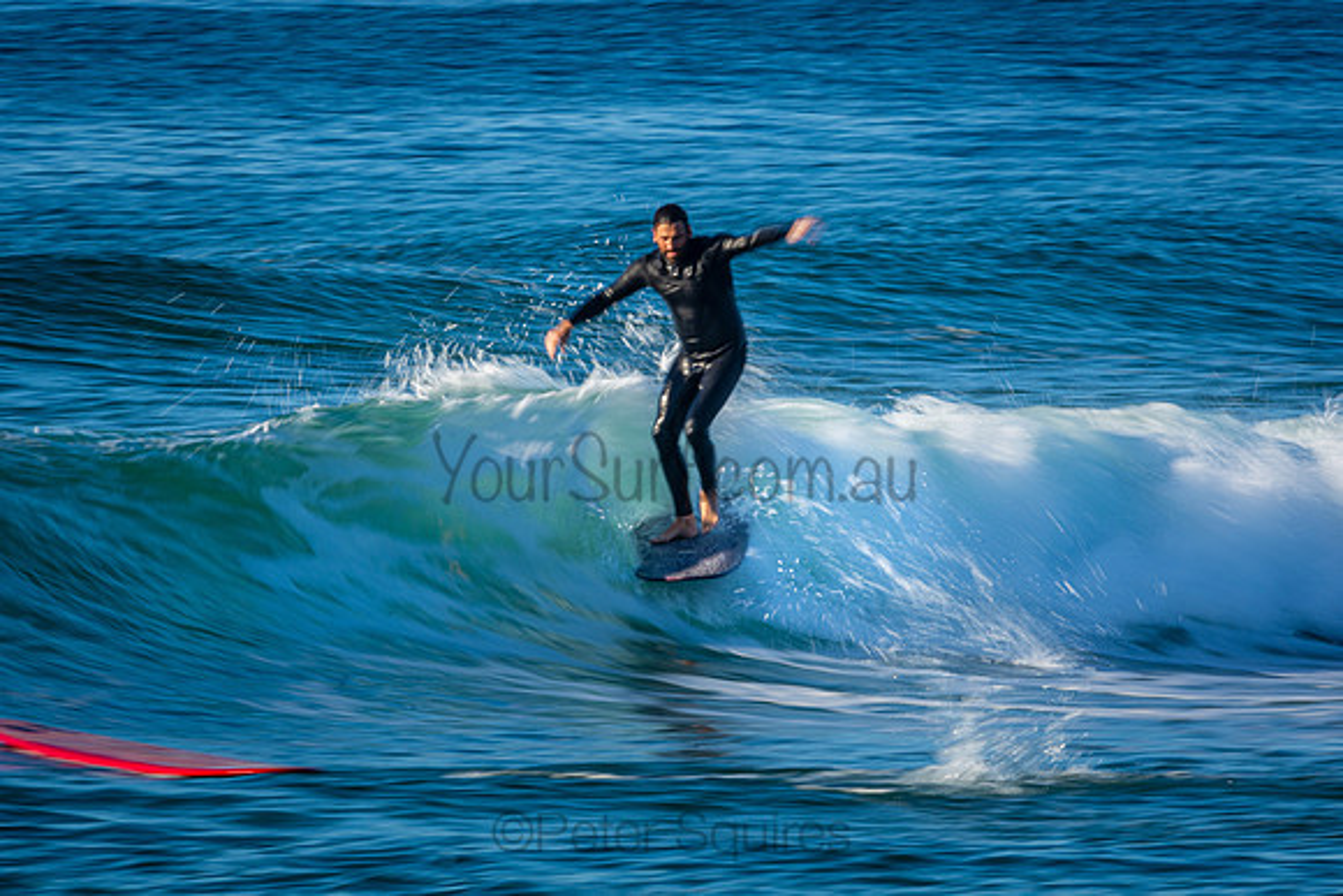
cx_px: 672
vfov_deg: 1.8
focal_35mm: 750
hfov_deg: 2.7
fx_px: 27984
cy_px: 448
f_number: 25
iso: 100
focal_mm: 500
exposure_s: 1/20
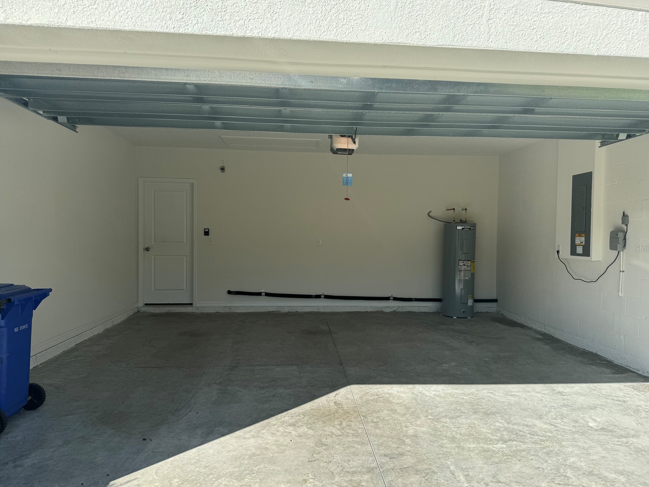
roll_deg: -1.0
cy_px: 248
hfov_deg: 69.4
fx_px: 469
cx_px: 337
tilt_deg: -2.5
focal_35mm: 25
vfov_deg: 54.9
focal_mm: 6.86
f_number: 1.78
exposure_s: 1/2506
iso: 80
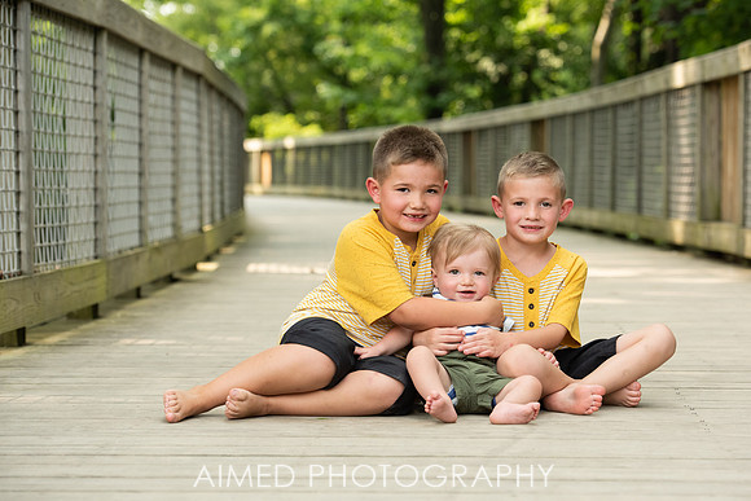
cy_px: 250
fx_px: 2239
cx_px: 391
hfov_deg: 19.0
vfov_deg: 12.8
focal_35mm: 107
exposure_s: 1/640
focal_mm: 100
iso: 1000
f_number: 5
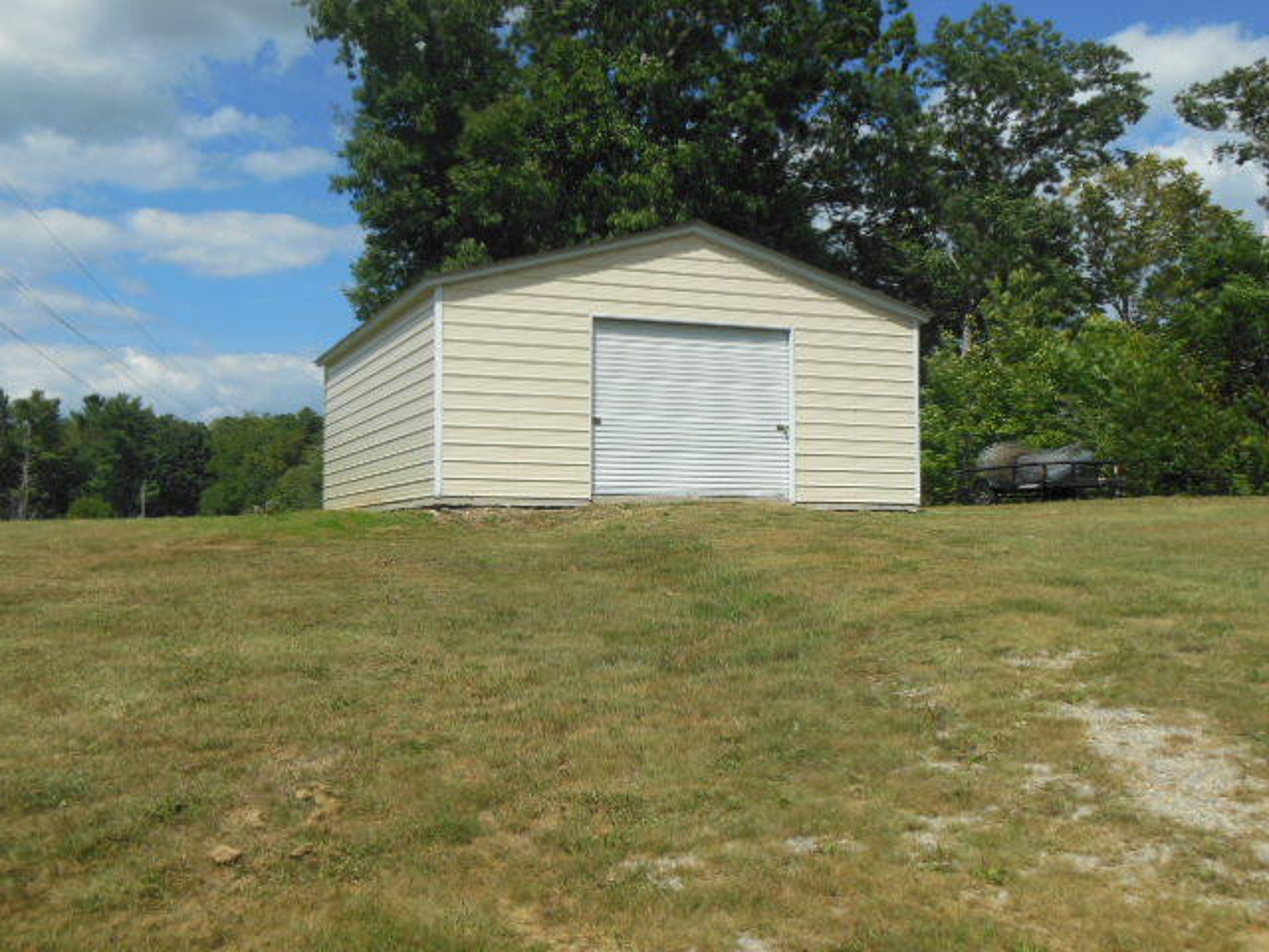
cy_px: 476
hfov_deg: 49.0
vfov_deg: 37.7
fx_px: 1393
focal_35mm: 38
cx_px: 634
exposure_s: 1/500
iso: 125
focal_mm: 6.8
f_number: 7.2
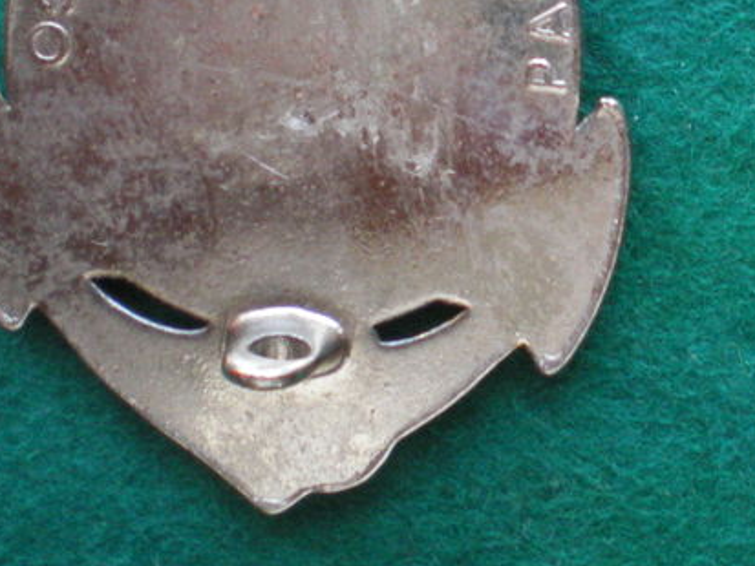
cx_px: 728
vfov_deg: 15.9
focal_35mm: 92
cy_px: 69
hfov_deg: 20.7
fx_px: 2007
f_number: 3.1
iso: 320
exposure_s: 1/50
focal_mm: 6.3
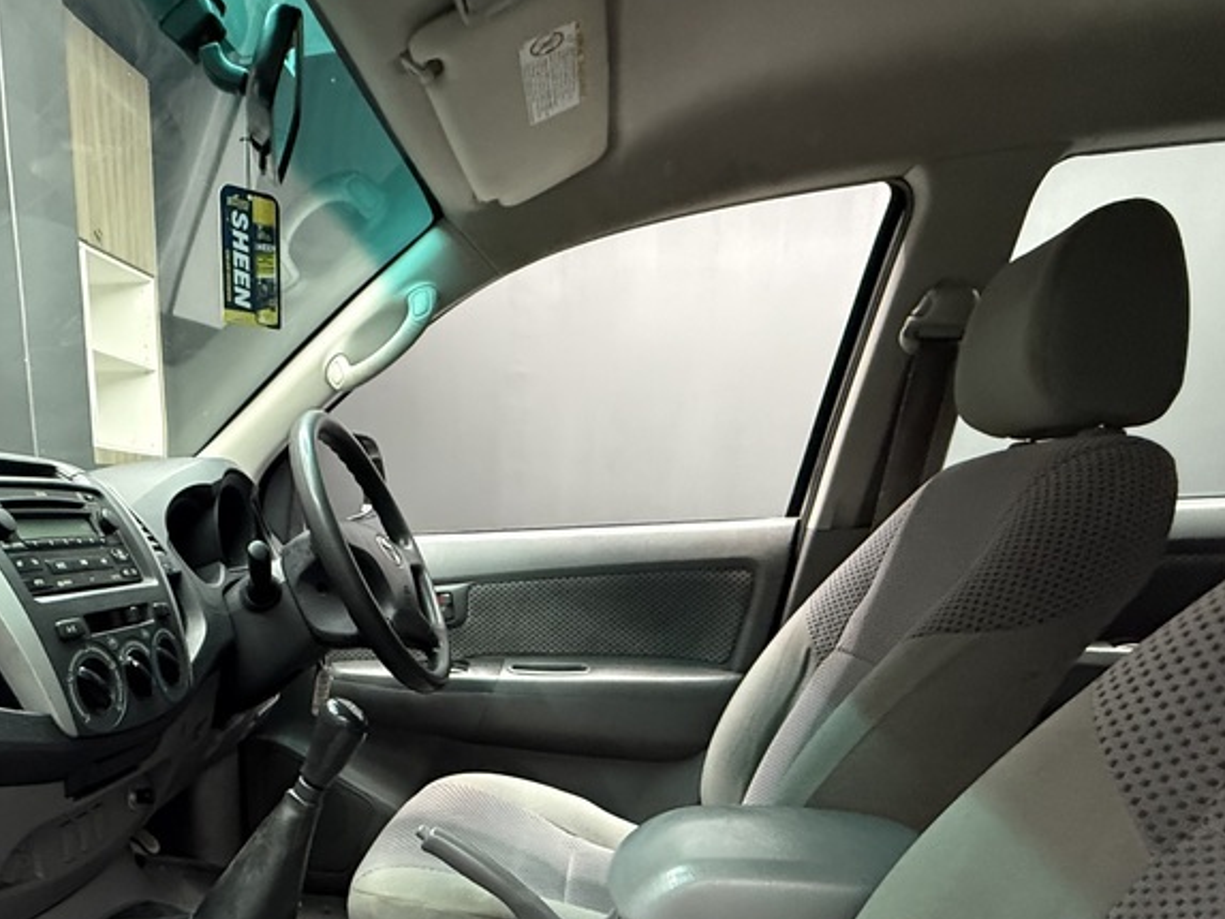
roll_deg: -0.3
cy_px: 780
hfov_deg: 66.8
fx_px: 885
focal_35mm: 25
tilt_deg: -16.1
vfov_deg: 50.3
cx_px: 376
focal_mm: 2.22
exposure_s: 1/50
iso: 640
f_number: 2.2
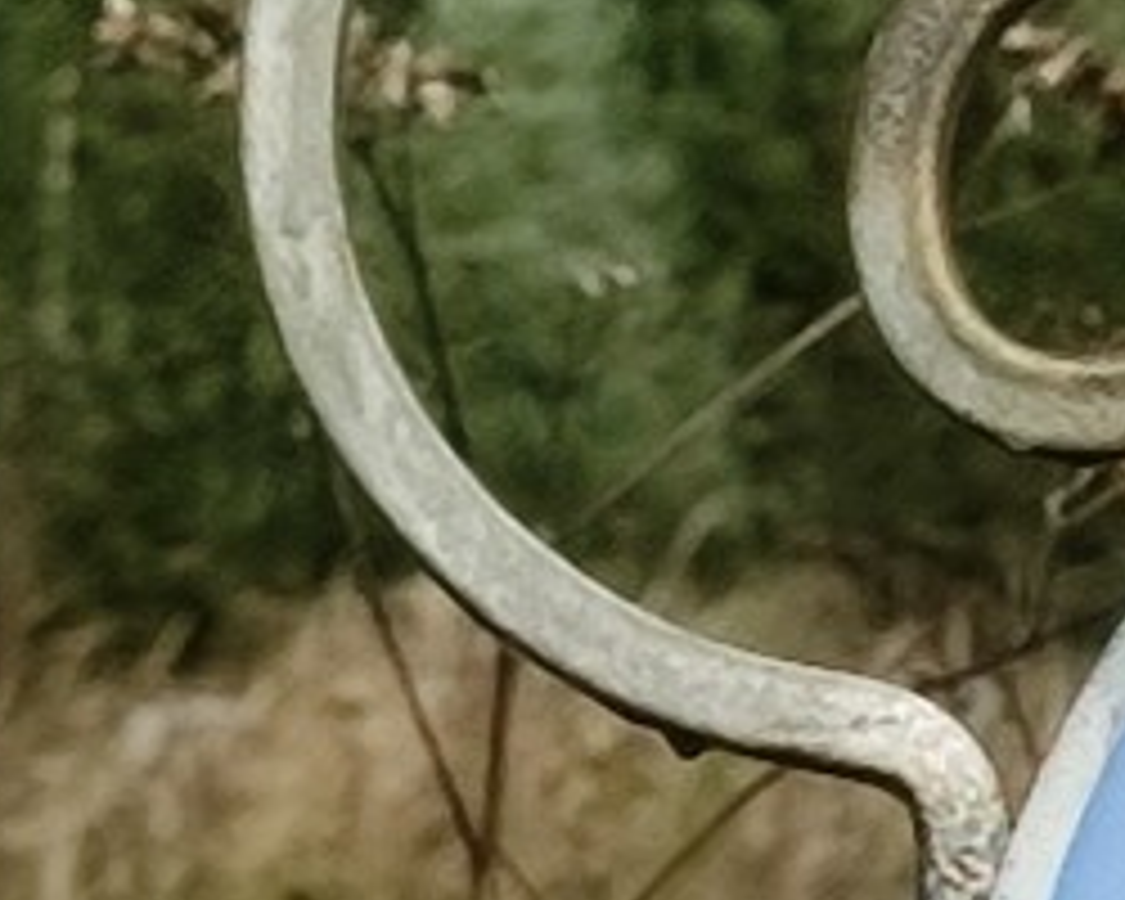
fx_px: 2597
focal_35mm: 78
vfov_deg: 18.3
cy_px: 1170
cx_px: 1372
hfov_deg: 22.4
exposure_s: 1/812
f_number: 1.9
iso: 50
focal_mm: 6.04
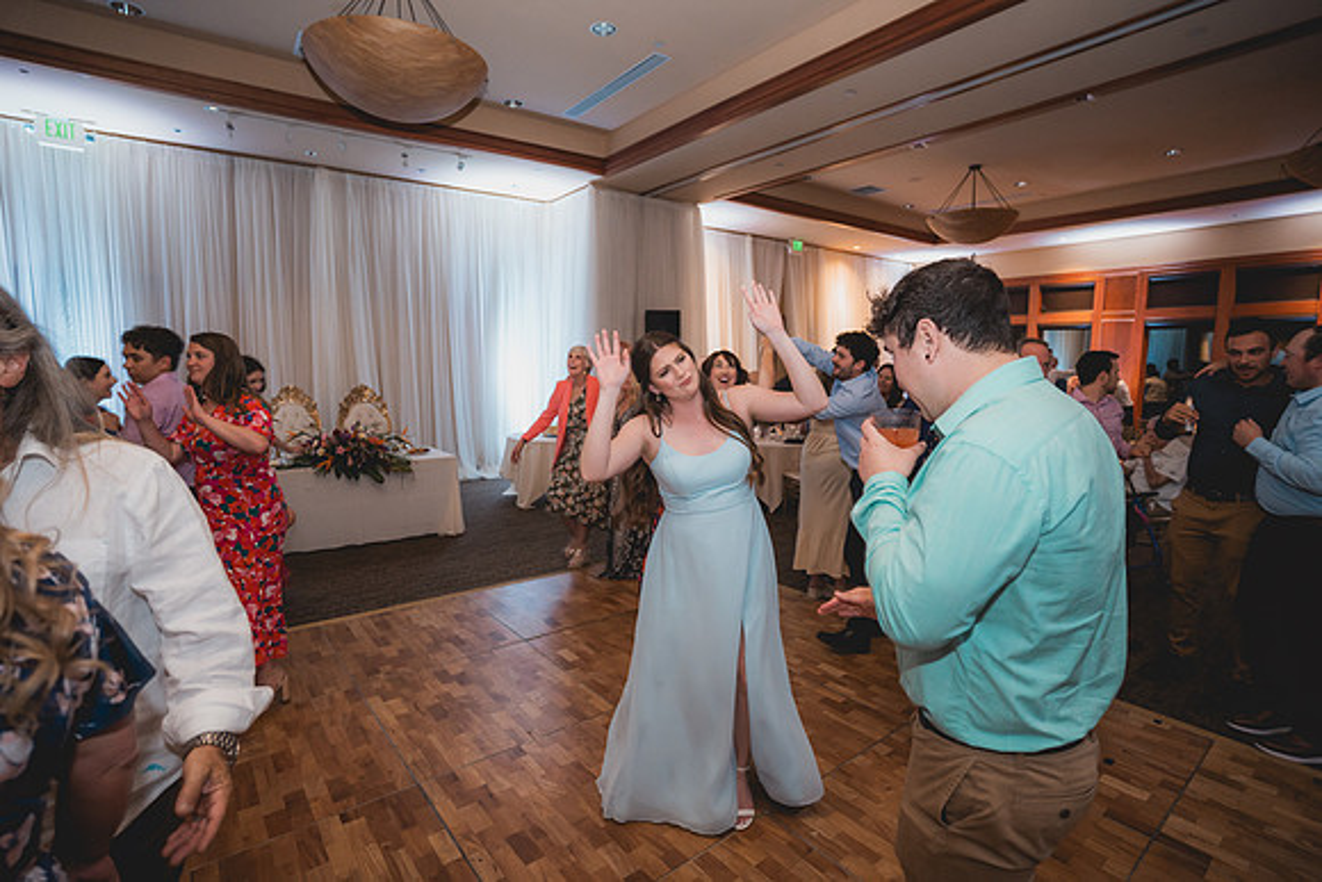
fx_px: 624
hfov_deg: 93.3
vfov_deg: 70.5
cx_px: 661
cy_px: 441
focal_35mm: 17
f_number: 2.8
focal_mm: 17
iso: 2500
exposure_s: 1/50
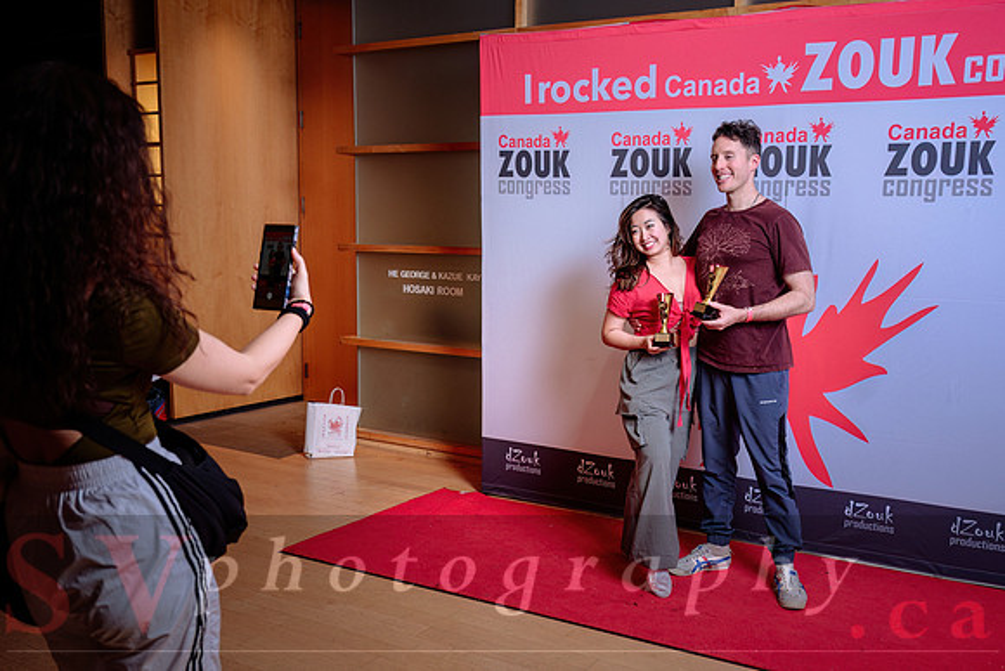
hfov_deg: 55.5
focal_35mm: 34
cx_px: 570
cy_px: 385
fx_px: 952
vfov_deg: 38.7
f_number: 4
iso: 200
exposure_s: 1/125
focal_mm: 27.5
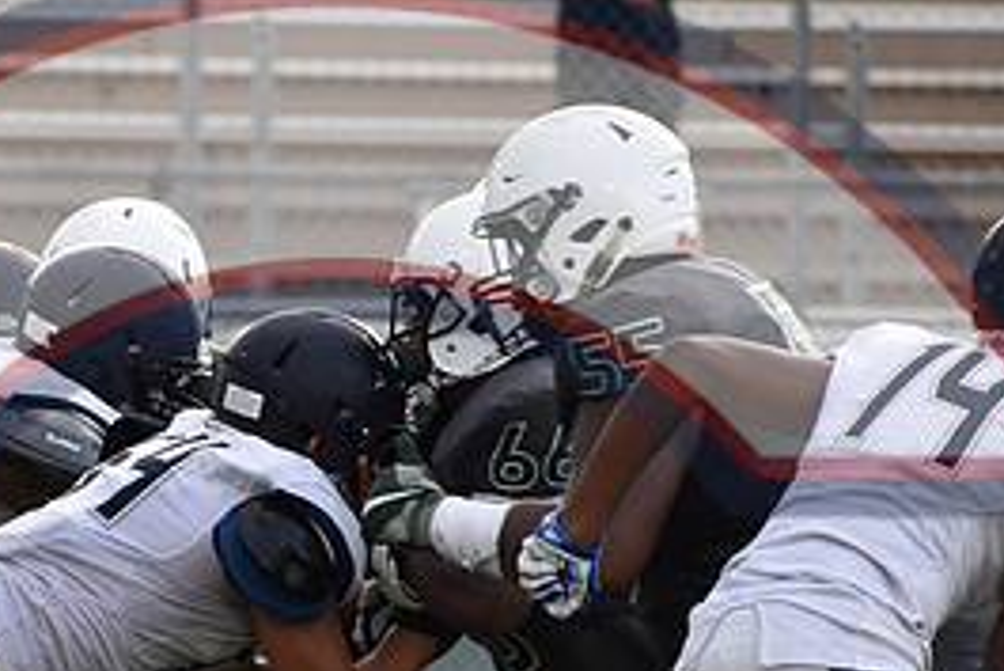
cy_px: 669
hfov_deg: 2.4
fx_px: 23857
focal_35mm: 855
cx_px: 318
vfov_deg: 1.6
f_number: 6
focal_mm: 260
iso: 800
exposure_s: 1/640
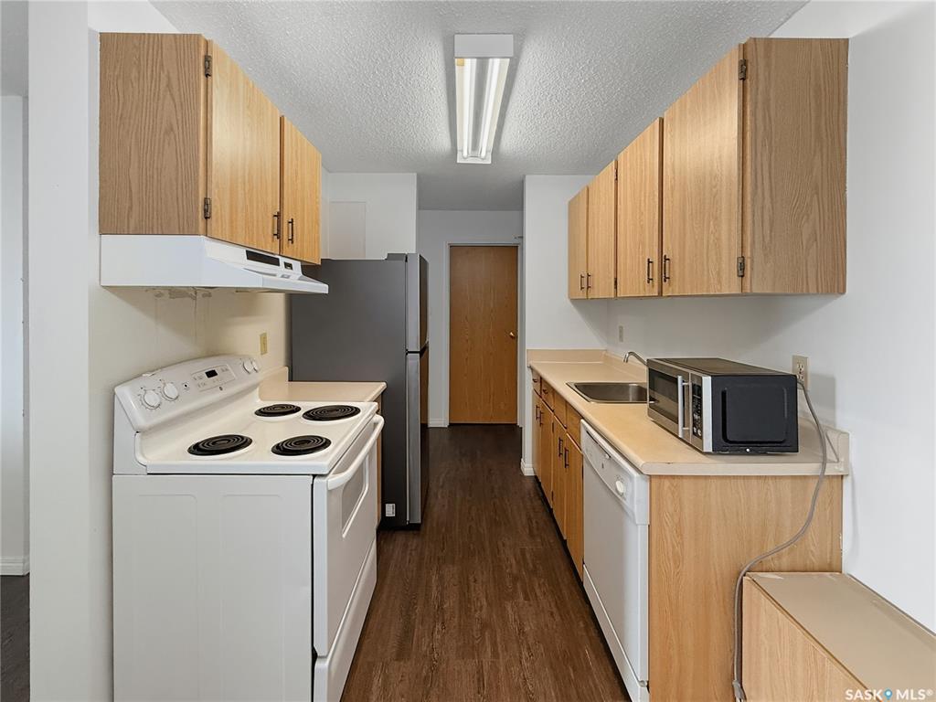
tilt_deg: -6.3
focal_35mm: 14
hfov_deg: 102.1
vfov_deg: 85.7
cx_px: 468
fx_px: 379
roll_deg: +0.7
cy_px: 351
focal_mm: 2.2
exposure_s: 1/120
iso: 250
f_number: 2.2
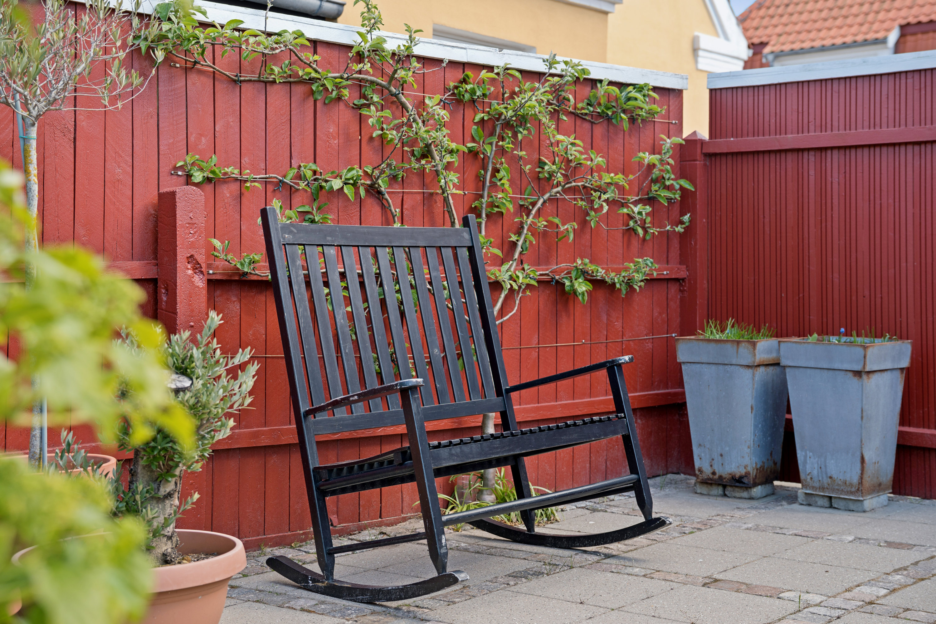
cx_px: 468
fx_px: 1378
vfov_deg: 25.5
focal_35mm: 53
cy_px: 312
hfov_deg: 37.5
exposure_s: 1/160
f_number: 4.5
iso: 160
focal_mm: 53
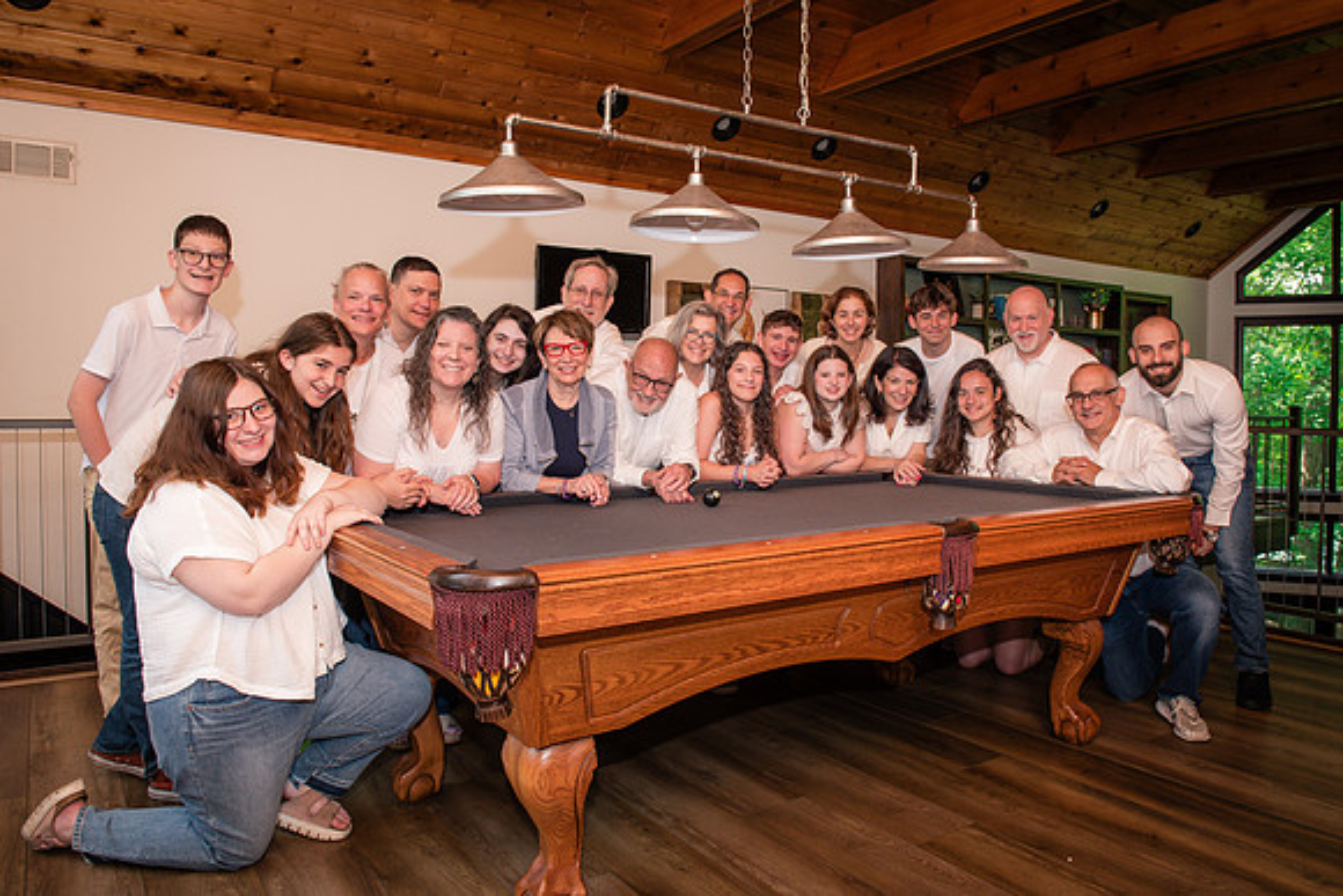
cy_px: 428
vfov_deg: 51.1
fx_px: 936
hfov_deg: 71.3
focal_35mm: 25
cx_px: 689
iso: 800
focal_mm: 24
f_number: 8
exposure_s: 1/125
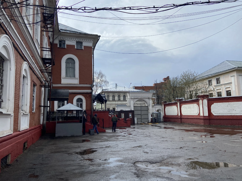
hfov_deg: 67.3
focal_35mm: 26
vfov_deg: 53.1
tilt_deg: +6.8
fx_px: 182
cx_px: 121
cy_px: 90
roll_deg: +1.0
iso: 32
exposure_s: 1/3610
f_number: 1.8
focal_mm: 4.25
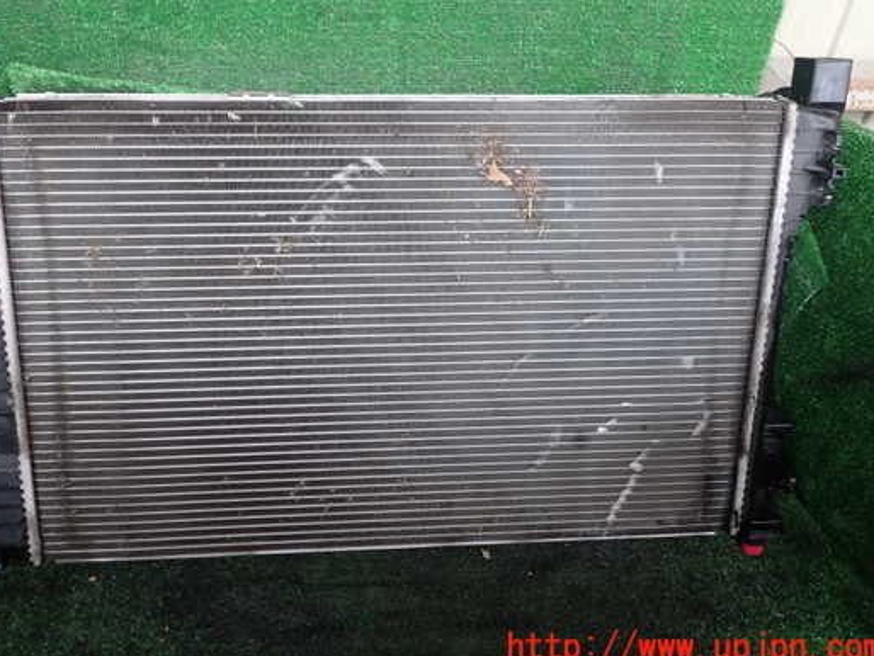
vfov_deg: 40.7
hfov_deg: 52.5
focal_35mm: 35
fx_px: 884
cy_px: 287
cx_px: 381
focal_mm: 5.4
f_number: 2.3
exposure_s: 1/40
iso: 200
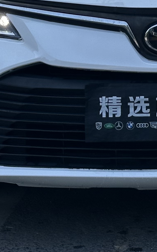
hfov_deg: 7.7
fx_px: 1150
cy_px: -55
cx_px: 189
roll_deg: +0.5
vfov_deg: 12.2
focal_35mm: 168
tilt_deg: -1.8
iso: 64
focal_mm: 6.86
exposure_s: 1/2667
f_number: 1.78
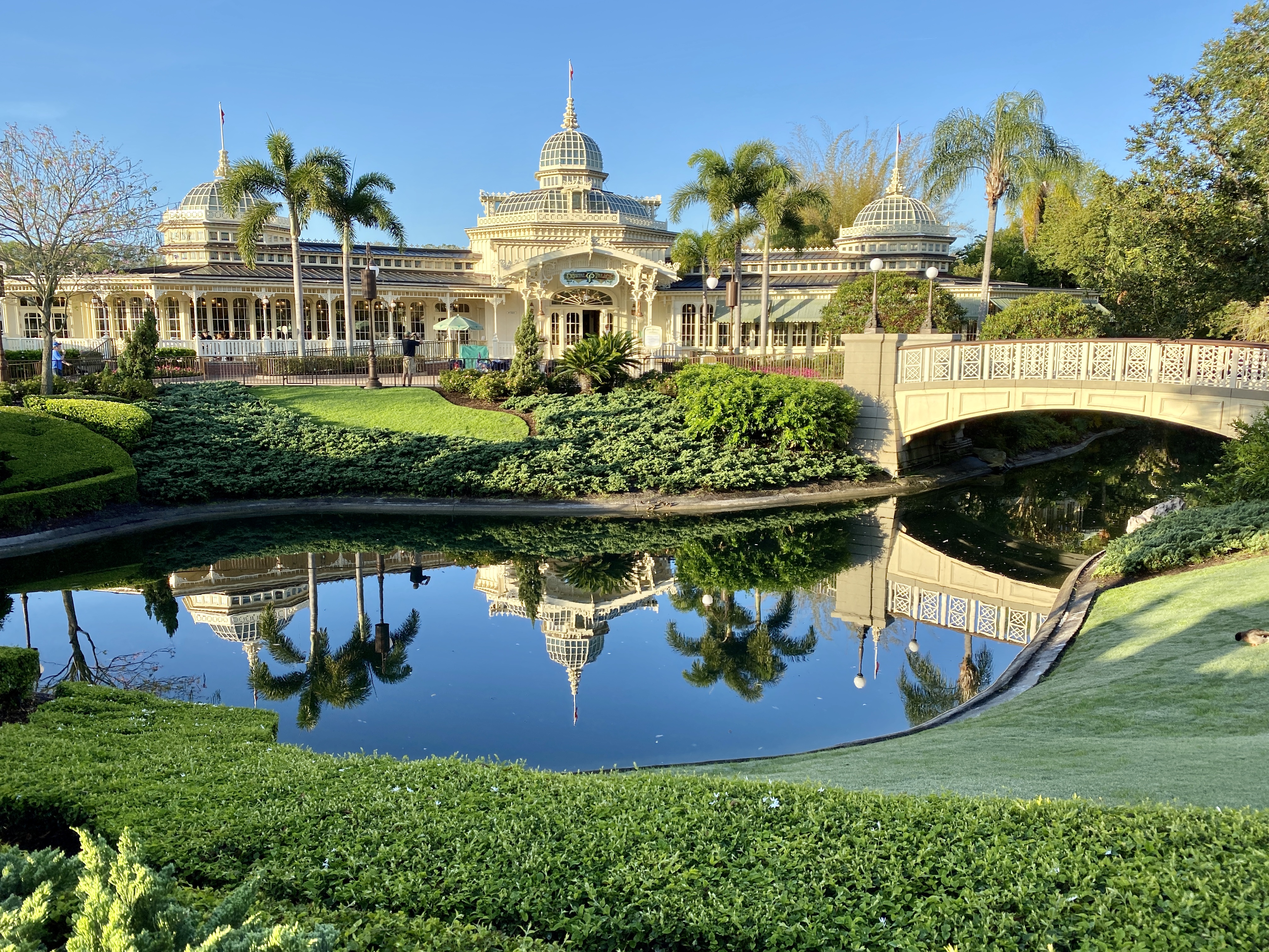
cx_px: 634
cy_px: 476
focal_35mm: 26
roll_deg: -0.6
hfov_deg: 67.3
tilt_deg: -9.4
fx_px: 953
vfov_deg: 53.1
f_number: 1.8
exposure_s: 1/810
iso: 32
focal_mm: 4.25
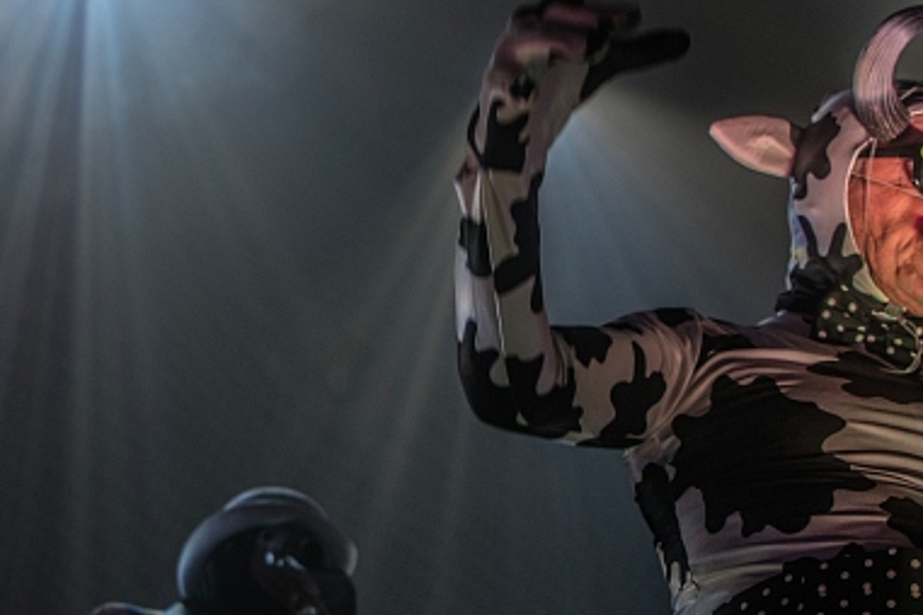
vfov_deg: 20.0
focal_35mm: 68
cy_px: 375
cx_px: 468
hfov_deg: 29.7
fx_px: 1743
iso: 250
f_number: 2.8
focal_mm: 24
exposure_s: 1/80
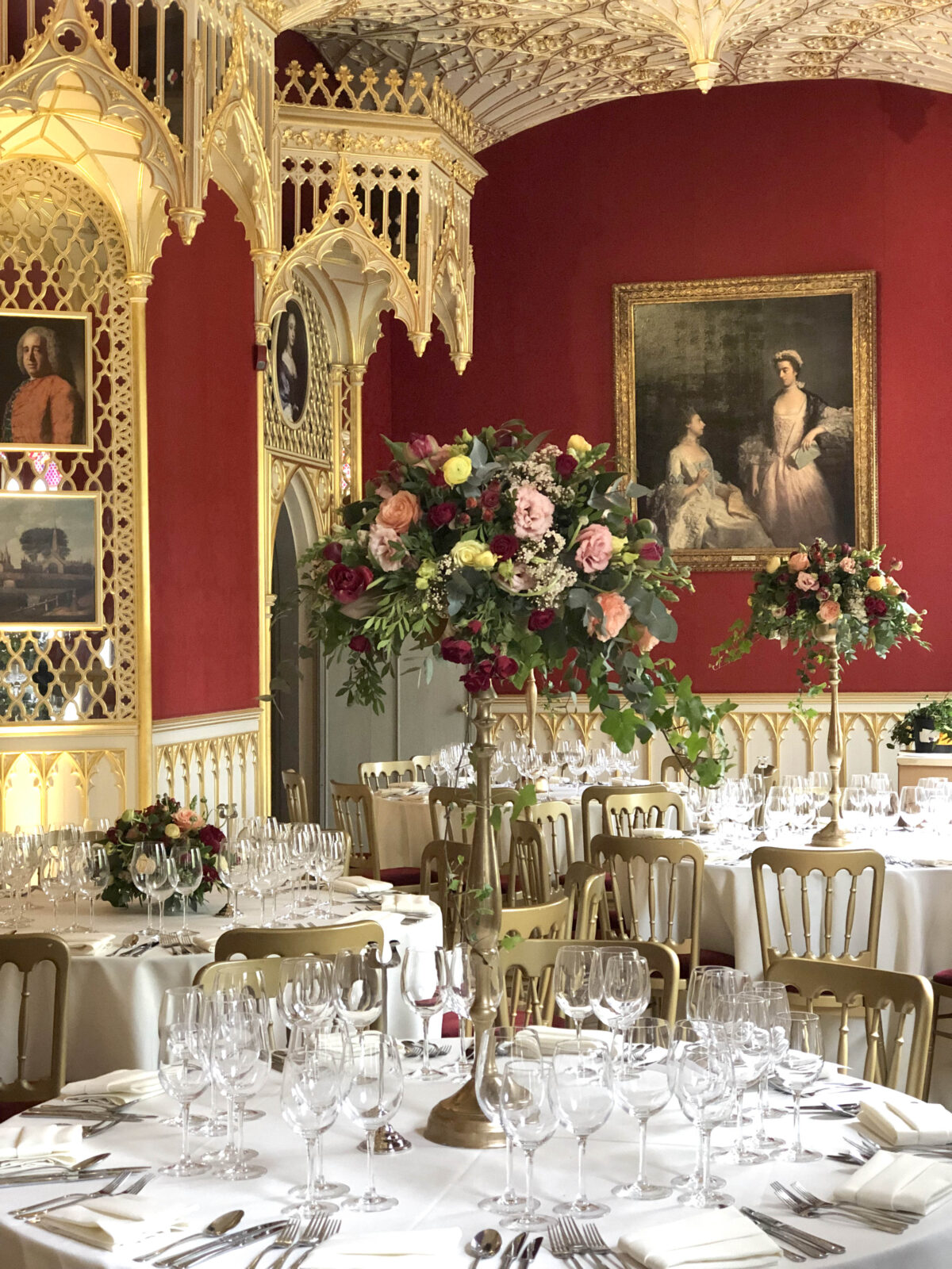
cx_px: 476
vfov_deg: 33.8
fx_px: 2090
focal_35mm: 57
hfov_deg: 25.7
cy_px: 634
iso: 320
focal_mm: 6.6
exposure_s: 1/33
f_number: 2.8
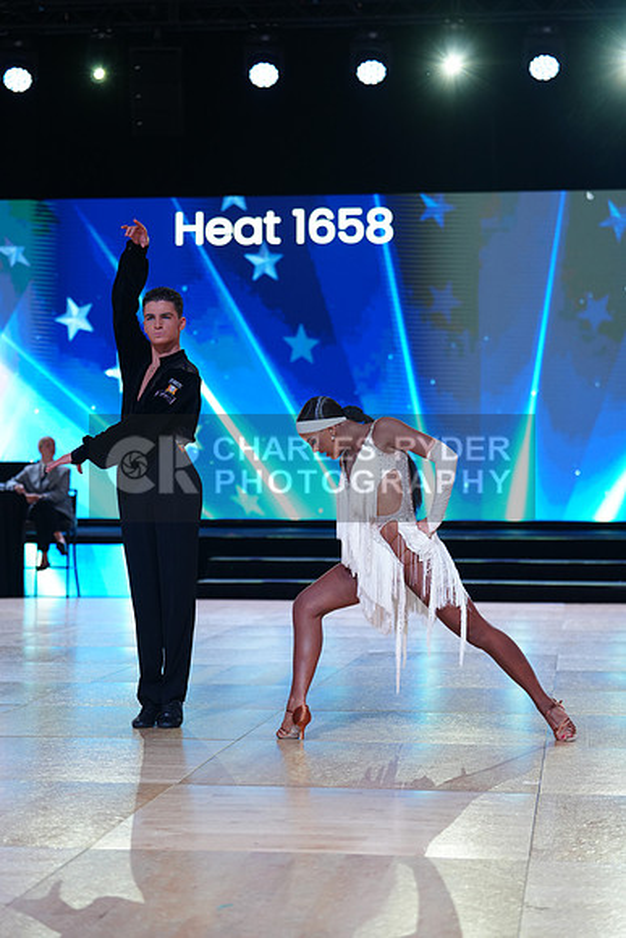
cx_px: 313
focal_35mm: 72
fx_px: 1877
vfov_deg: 28.1
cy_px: 469
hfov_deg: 18.9
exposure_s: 1/500
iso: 640
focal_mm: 72
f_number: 2.8
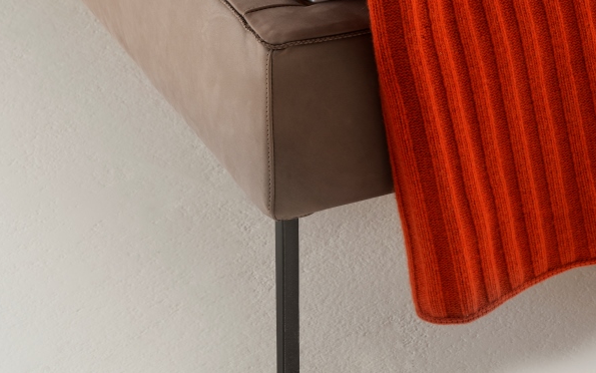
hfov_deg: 14.0
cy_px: -8
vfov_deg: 8.7
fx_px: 2420
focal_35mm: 149
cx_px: 289
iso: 100
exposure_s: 1.6
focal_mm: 85
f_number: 13
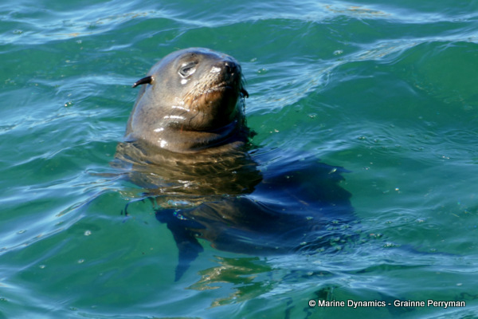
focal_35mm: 394
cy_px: 160
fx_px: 5231
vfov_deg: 3.5
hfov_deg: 5.2
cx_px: 239
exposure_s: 1/400
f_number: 4
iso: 125
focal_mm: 143.76
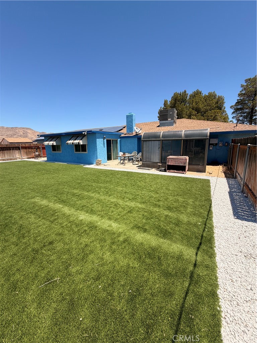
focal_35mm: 14
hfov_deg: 85.7
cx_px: 128
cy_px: 172
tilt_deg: -10.4
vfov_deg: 102.1
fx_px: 139
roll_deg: -0.2
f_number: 2.2
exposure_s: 1/770
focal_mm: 2.22
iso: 25
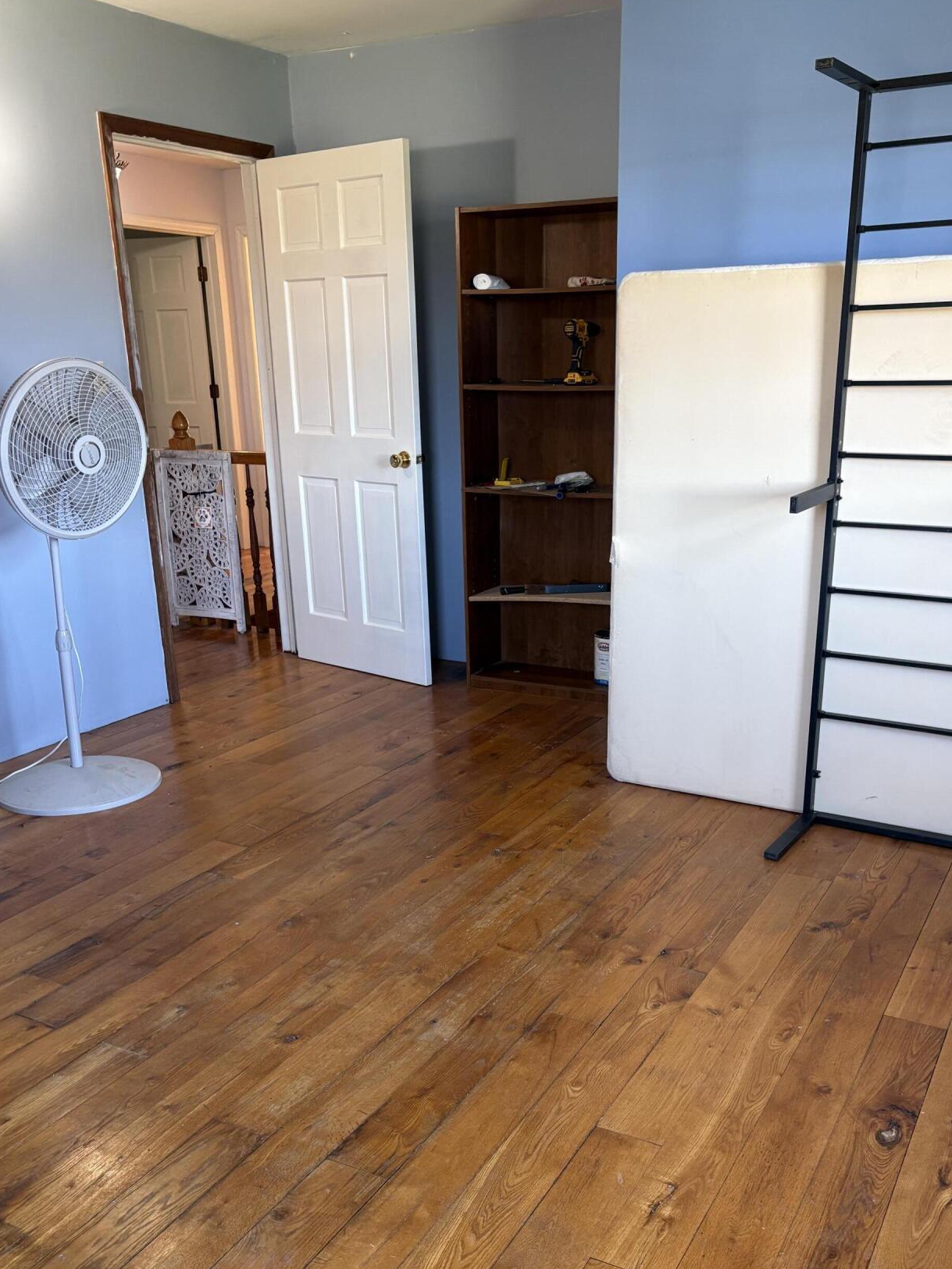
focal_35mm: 32
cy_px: 761
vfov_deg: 56.4
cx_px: 514
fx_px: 1173
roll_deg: +1.5
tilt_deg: -20.1
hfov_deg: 44.1
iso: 160
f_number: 1.6
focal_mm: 5.96
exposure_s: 1/60
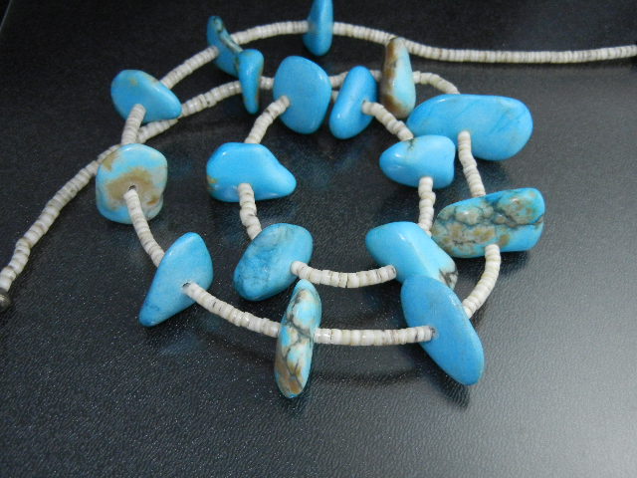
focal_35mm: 39
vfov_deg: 36.8
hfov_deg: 47.9
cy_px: 239
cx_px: 318
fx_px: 718
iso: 800
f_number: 7.4
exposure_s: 1/30
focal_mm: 7.1
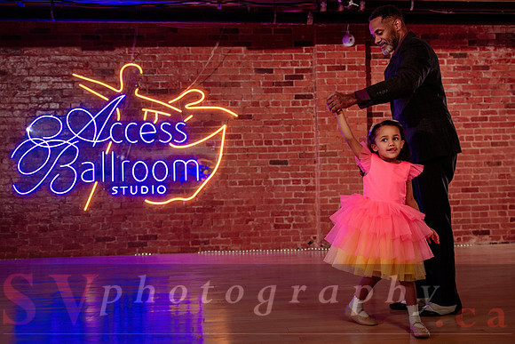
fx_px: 570
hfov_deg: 48.6
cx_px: 261
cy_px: 178
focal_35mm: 40
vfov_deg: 33.5
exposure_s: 1/250
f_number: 2
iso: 500
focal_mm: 33
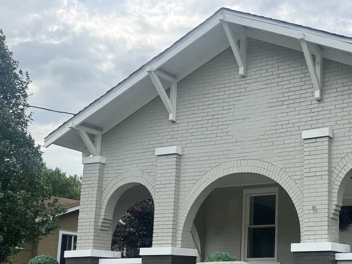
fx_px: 488
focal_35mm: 48
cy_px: 223
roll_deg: -0.3
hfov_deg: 35.8
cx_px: 351
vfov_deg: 29.4
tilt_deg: +7.9
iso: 80
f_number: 1.78
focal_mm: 6.76
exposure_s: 1/2710
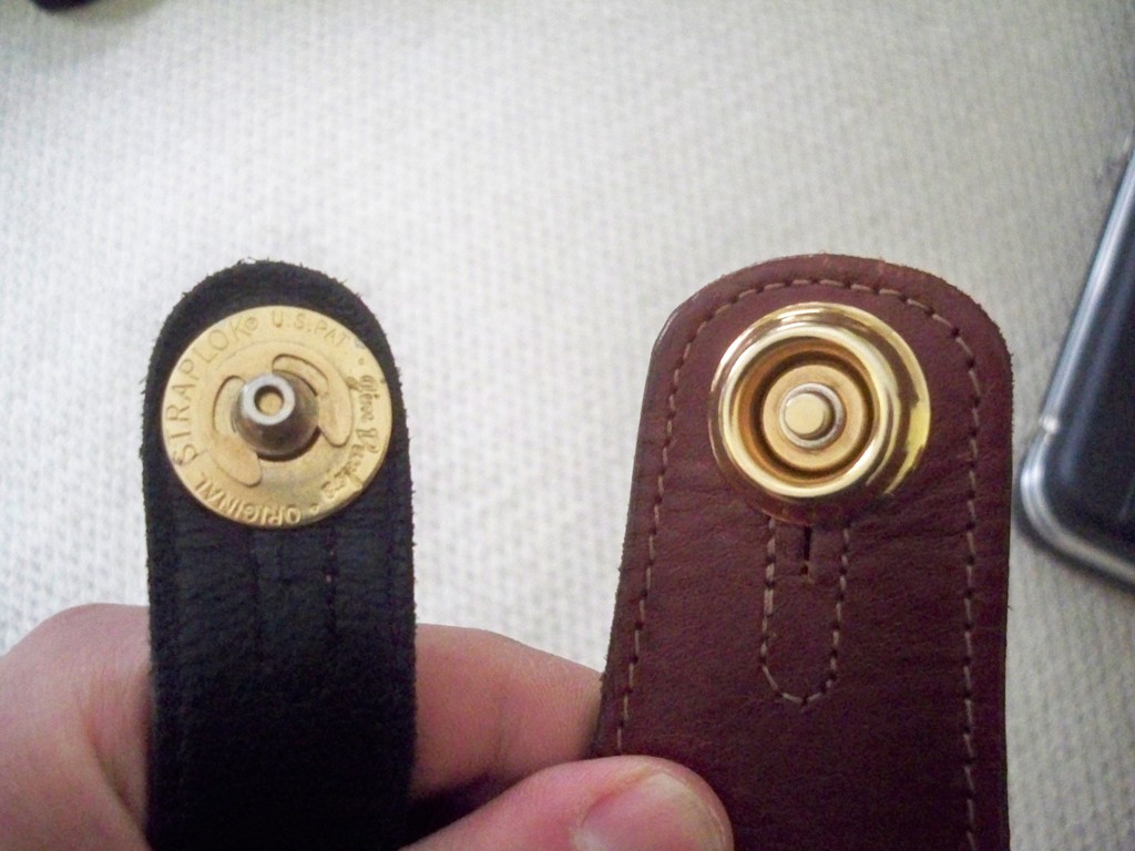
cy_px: 426
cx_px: 568
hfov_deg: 52.6
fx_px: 1148
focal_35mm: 35
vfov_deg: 40.7
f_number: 3.1
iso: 1600
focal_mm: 6.3
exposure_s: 1/60
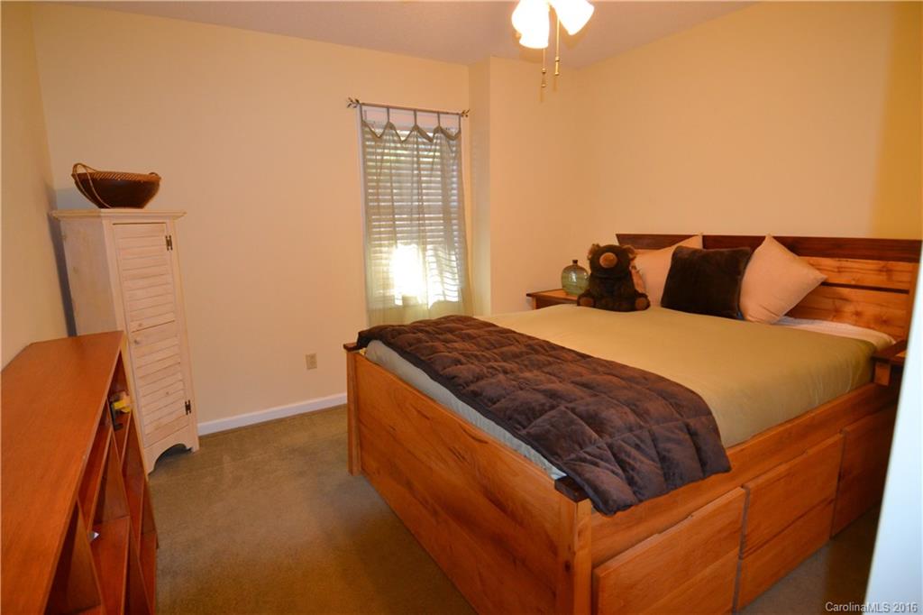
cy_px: 308
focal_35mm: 36
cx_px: 462
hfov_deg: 53.1
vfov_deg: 36.8
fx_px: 923
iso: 1000
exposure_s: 1/60
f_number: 4
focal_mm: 24
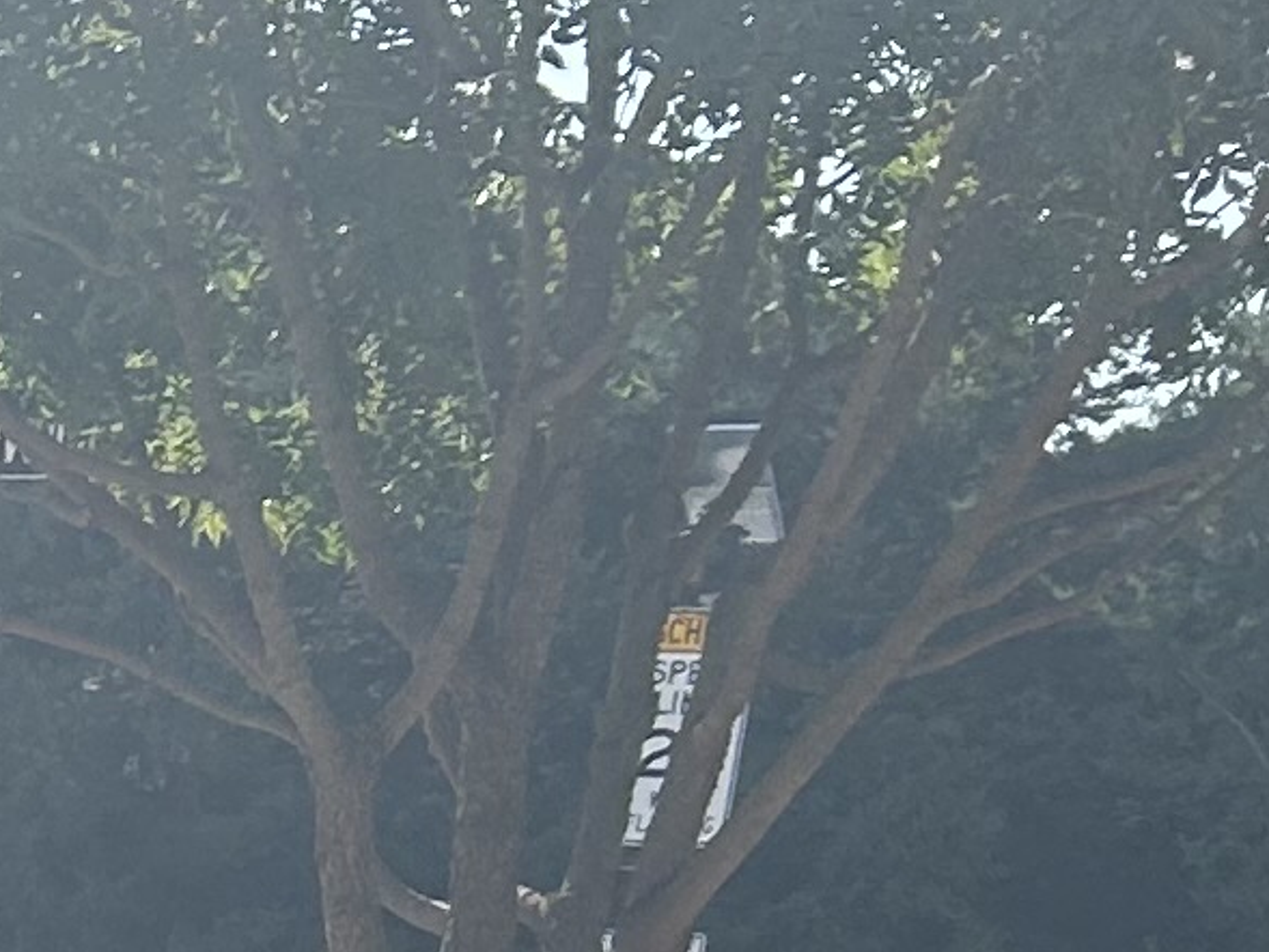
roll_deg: -2.9
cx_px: -2807
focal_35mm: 178
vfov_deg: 7.4
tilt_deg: -17.2
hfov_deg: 8.7
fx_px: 6527
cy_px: 2761
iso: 50
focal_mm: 5.7
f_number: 1.5
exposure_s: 1/2008
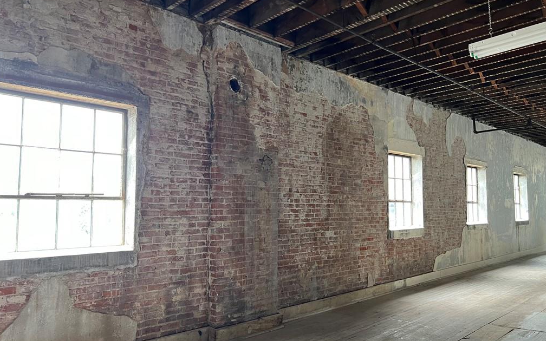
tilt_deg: +5.5
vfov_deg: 44.5
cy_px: 174
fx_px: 417
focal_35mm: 28
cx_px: 272
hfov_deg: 66.5
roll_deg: +0.9
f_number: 1.5
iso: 125
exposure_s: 1/80
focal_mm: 5.7
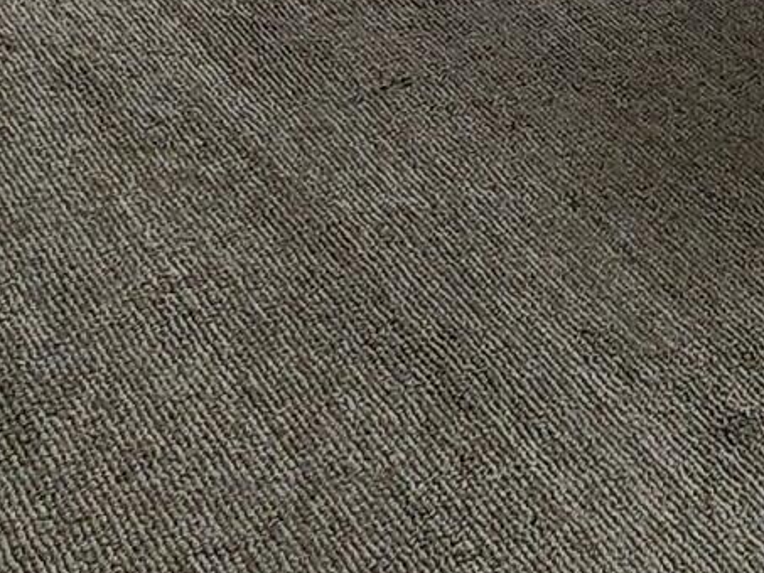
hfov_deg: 22.4
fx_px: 1899
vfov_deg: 12.3
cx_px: 627
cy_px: -930
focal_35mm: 86
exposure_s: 1/120
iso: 80
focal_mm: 2.2
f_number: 2.2
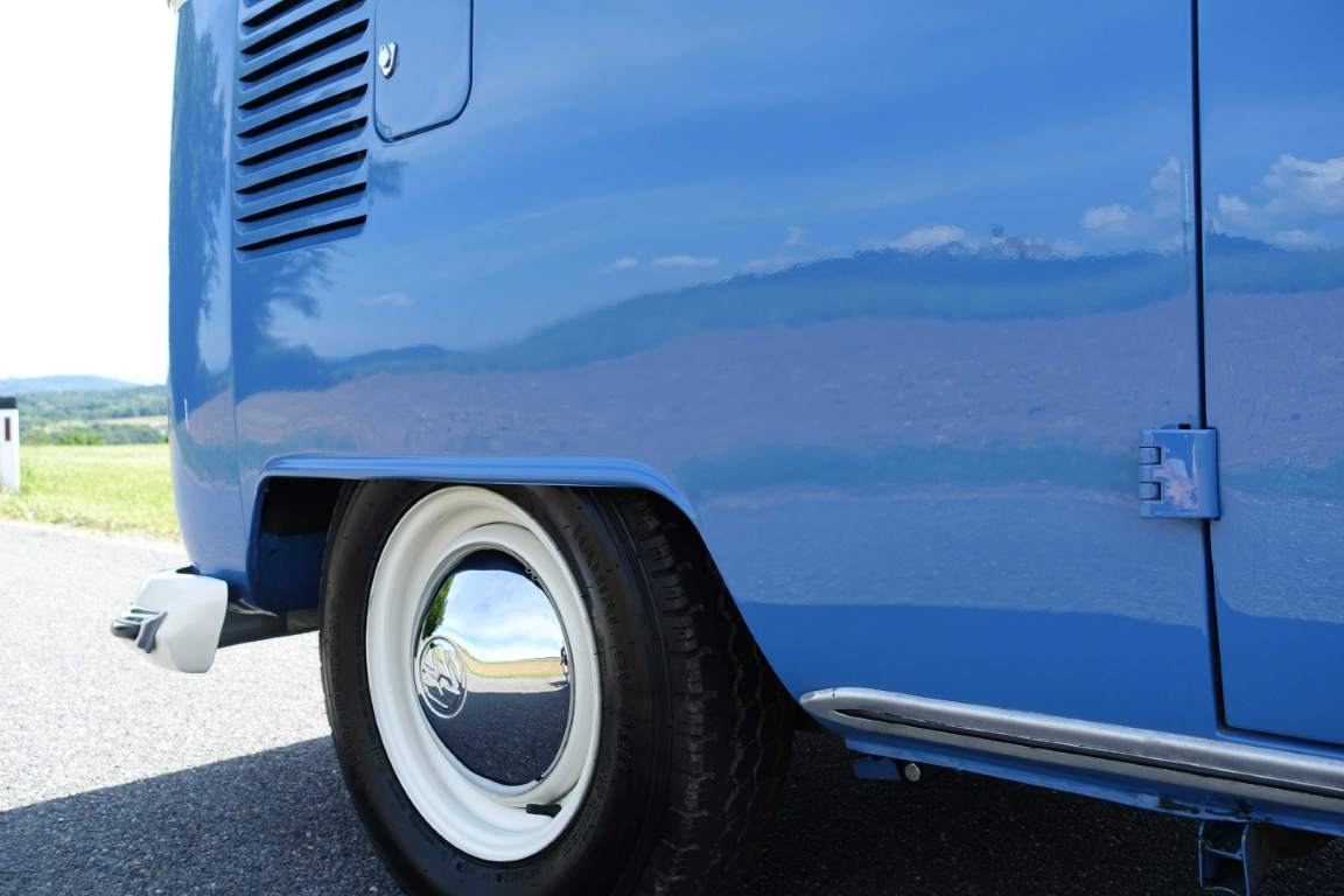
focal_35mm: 32
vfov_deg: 41.1
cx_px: 672
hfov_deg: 58.7
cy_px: 448
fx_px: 1195
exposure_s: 1/320
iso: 125
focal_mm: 11.81
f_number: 4
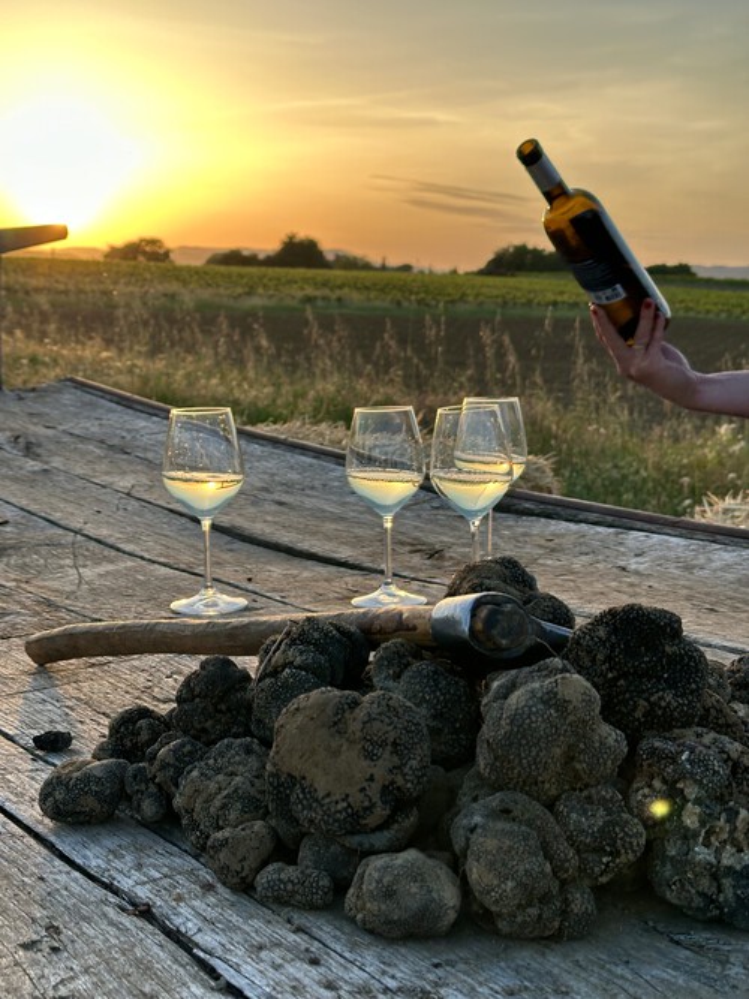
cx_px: 374
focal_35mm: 48
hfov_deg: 30.3
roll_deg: -3.4
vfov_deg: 39.7
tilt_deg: -8.1
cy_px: 500
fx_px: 1385
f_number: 1.78
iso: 64
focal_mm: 6.86
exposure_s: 1/767
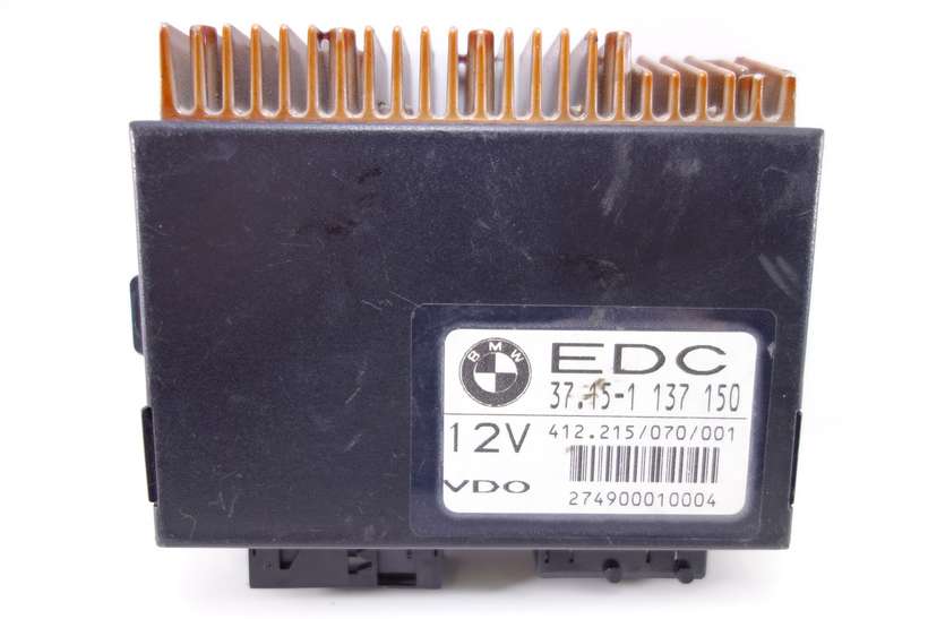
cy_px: 310
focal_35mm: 28
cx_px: 464
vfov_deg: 46.4
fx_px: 722
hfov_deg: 65.5
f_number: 1.8
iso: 125
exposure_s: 1/50
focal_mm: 10.4
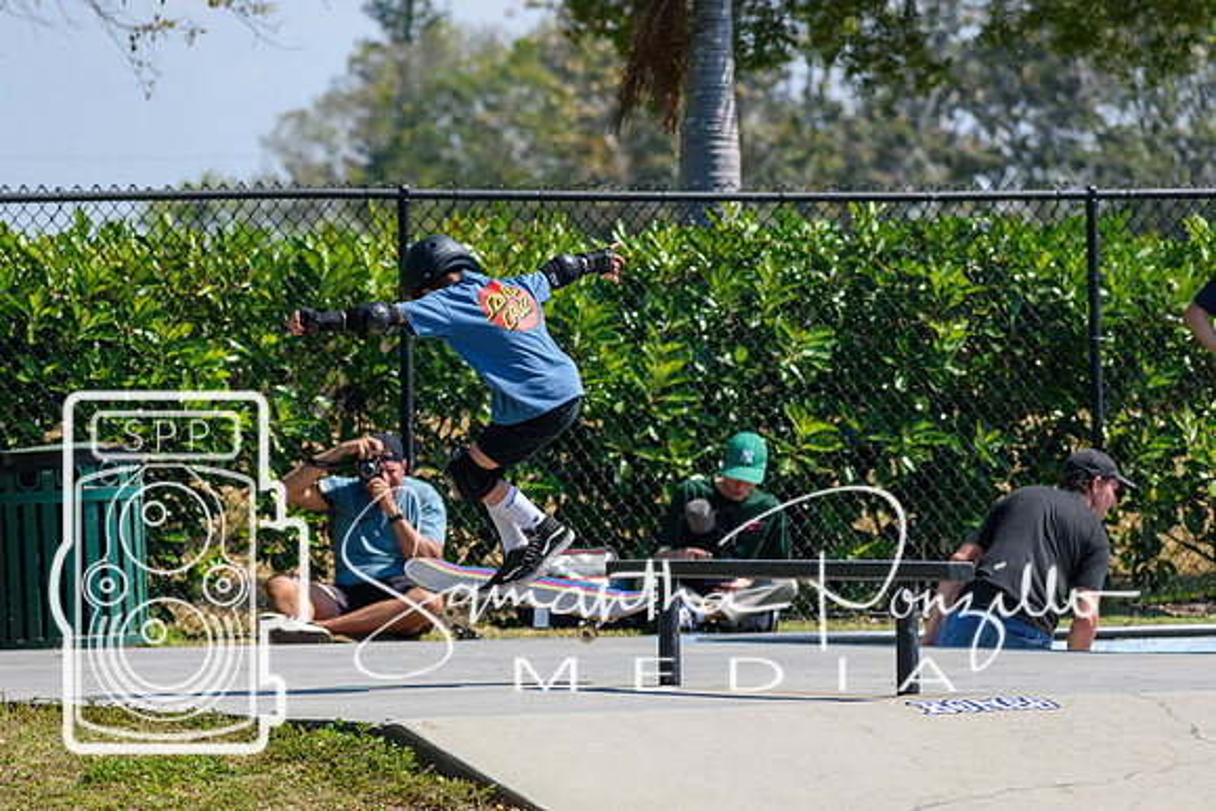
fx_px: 8362
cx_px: 608
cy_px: 406
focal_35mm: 248
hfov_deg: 8.3
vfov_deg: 5.6
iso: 360
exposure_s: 1/2000
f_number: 5.6
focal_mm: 165
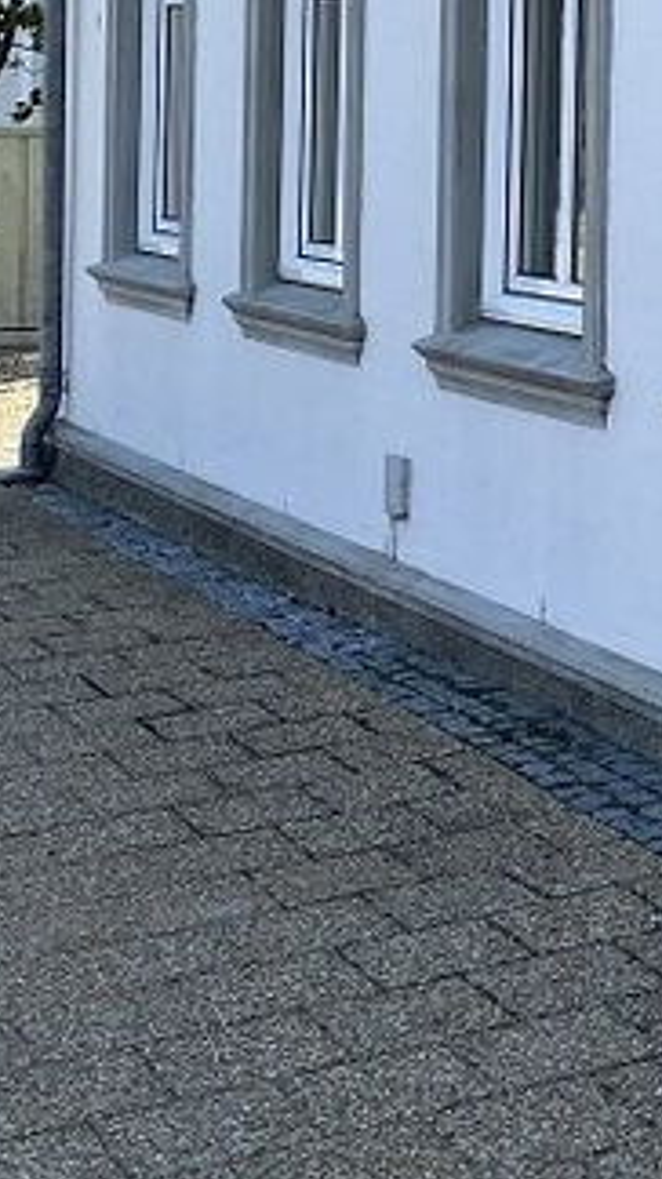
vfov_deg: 24.0
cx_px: 1168
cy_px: -36
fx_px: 2624
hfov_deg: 13.1
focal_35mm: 84
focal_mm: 4.25
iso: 32
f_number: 1.8
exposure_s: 1/998
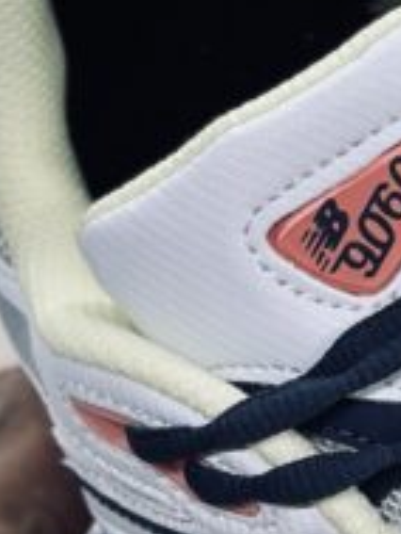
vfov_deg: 8.3
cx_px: 647
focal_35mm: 237
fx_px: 3656
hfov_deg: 6.2
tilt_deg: -57.2
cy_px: 569
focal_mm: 6.86
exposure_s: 1/100
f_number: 1.78
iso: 64
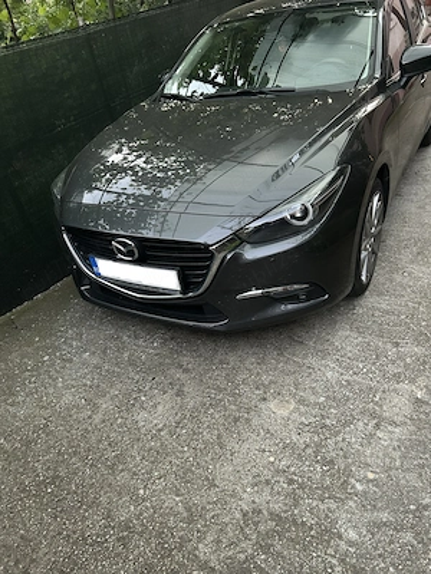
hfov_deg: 53.1
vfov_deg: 67.3
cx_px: 216
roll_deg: +11.5
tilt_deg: -34.5
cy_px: 287
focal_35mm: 26
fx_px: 432
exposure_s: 1/31
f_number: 1.5
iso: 640
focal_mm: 5.7
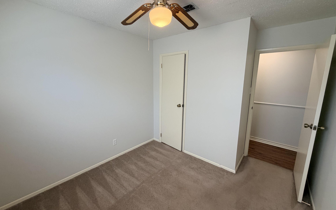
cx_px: 168
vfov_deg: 74.8
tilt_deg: -11.0
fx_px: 137
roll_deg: -0.3
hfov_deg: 101.5
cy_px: 102
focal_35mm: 15
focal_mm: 2.22
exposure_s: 1/120
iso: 125
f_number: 2.2
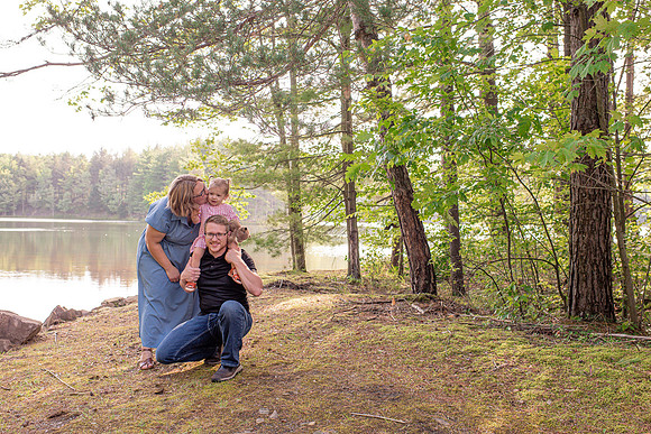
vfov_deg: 35.2
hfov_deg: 50.8
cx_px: 340
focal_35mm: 38
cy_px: 216
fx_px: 685
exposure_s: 1/400
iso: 400
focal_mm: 35
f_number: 5
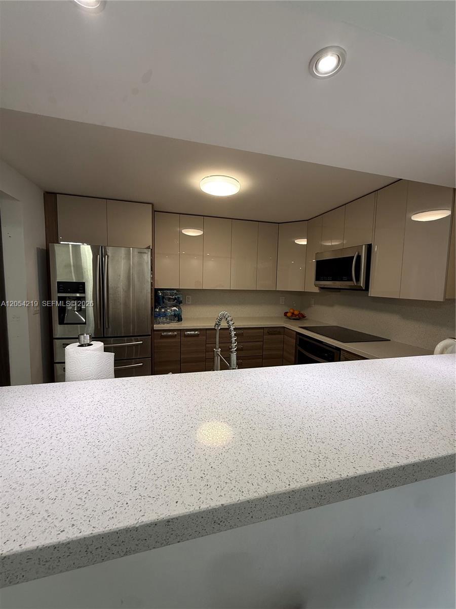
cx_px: 228
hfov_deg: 85.7
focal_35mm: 14
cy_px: 304
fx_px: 246
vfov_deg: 102.1
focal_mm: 2.22
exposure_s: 1/120
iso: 125
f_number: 2.2
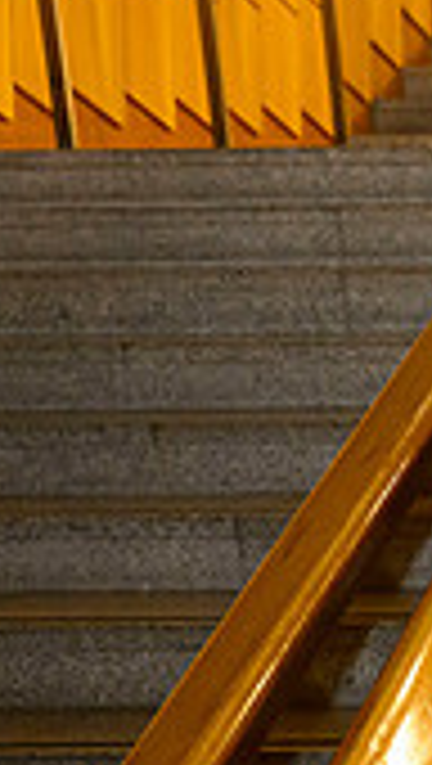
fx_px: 3269
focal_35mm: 161
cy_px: 263
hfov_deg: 6.9
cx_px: 1269
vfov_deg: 13.3
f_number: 4.5
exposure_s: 1/125
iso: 4000
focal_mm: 45
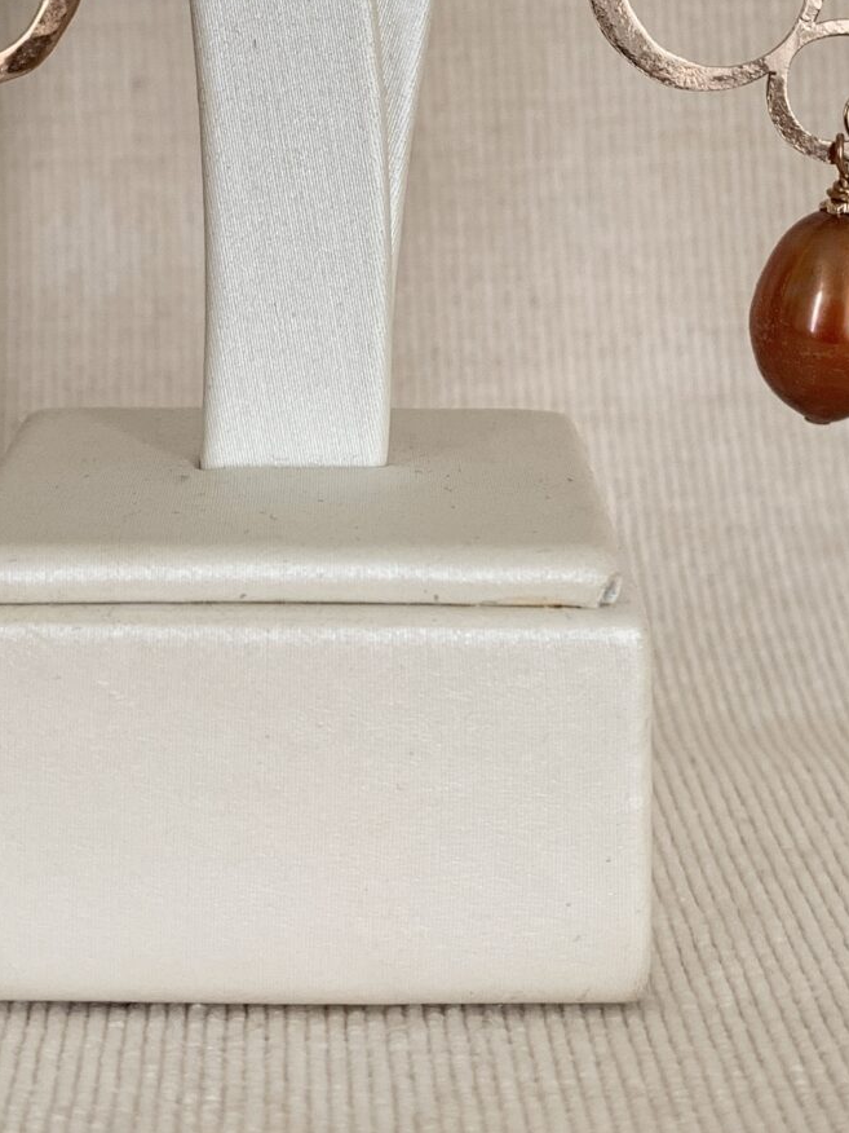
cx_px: 368
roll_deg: -1.3
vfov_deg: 24.7
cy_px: 69
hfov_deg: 19.4
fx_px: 2485
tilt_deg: -3.7
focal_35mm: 76
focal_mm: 4.25
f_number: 1.8
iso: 50
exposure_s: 1/121
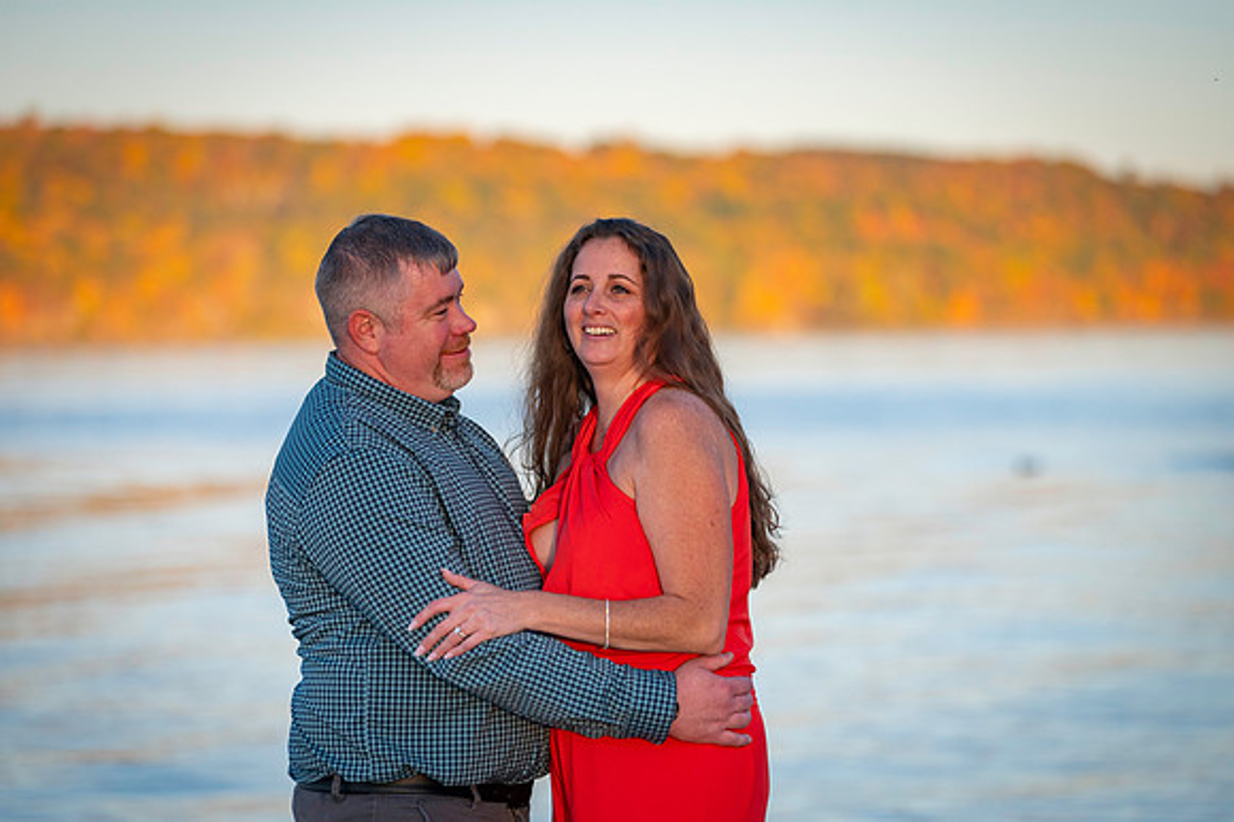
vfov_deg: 10.5
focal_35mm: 130
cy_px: 411
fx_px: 4453
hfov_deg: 15.8
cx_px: 617
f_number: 2.8
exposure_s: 1/6400
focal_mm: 130
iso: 640
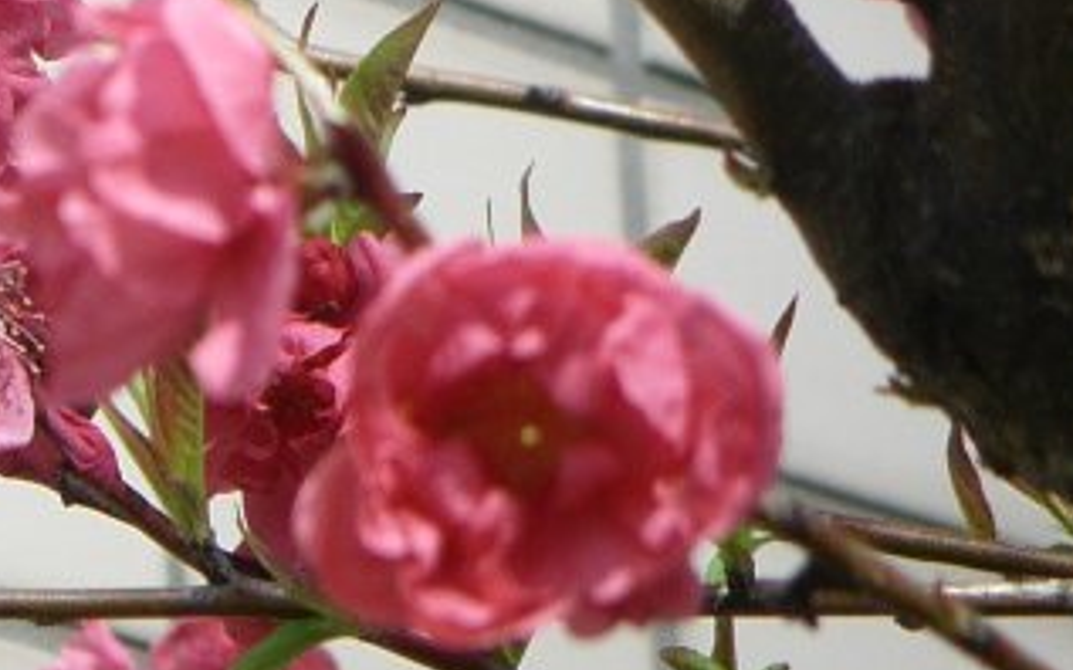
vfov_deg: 1.8
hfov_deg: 2.9
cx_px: -264
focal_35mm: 726
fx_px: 21226
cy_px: -179
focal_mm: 44.1
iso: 64
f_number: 5.4
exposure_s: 1/250
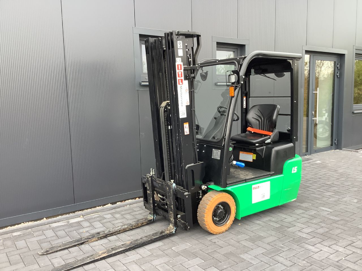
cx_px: 181
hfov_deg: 58.4
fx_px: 324
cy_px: 136
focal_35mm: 31
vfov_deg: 45.4
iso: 50
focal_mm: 3.3
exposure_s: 1/120
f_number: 2.4
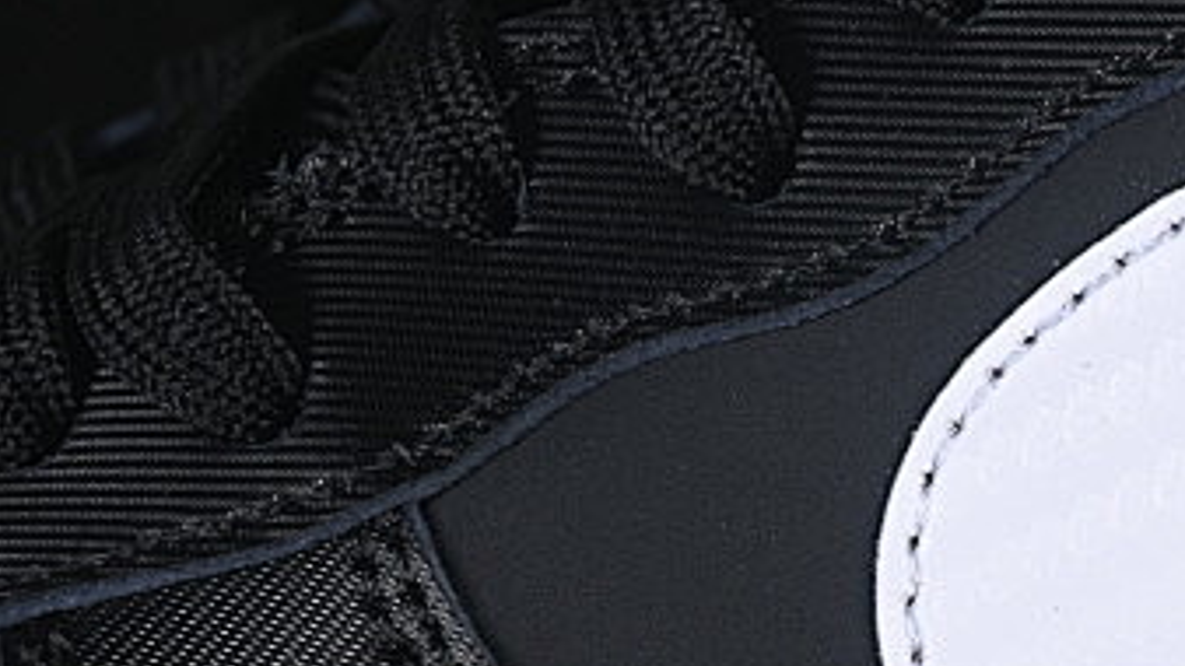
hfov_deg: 8.5
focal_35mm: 251
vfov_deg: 4.8
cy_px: 662
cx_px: 1550
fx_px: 7886
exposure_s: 1/50
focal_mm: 50
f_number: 6.3
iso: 160
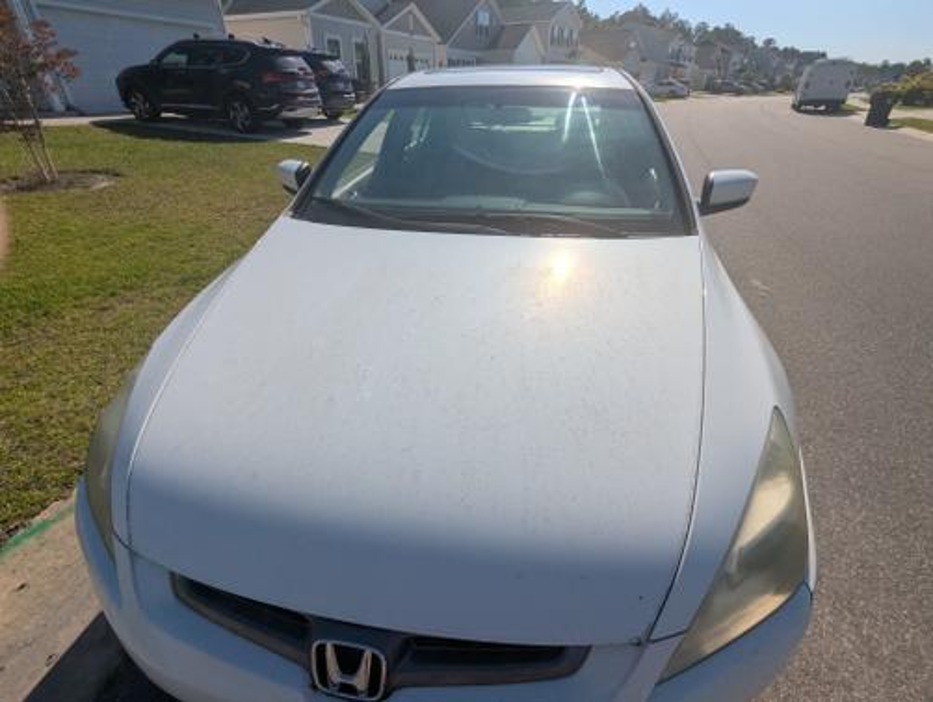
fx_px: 432
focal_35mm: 16
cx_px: 466
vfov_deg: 78.2
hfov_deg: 94.4
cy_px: 351
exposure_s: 1/4902
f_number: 2.2
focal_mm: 2.35
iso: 50
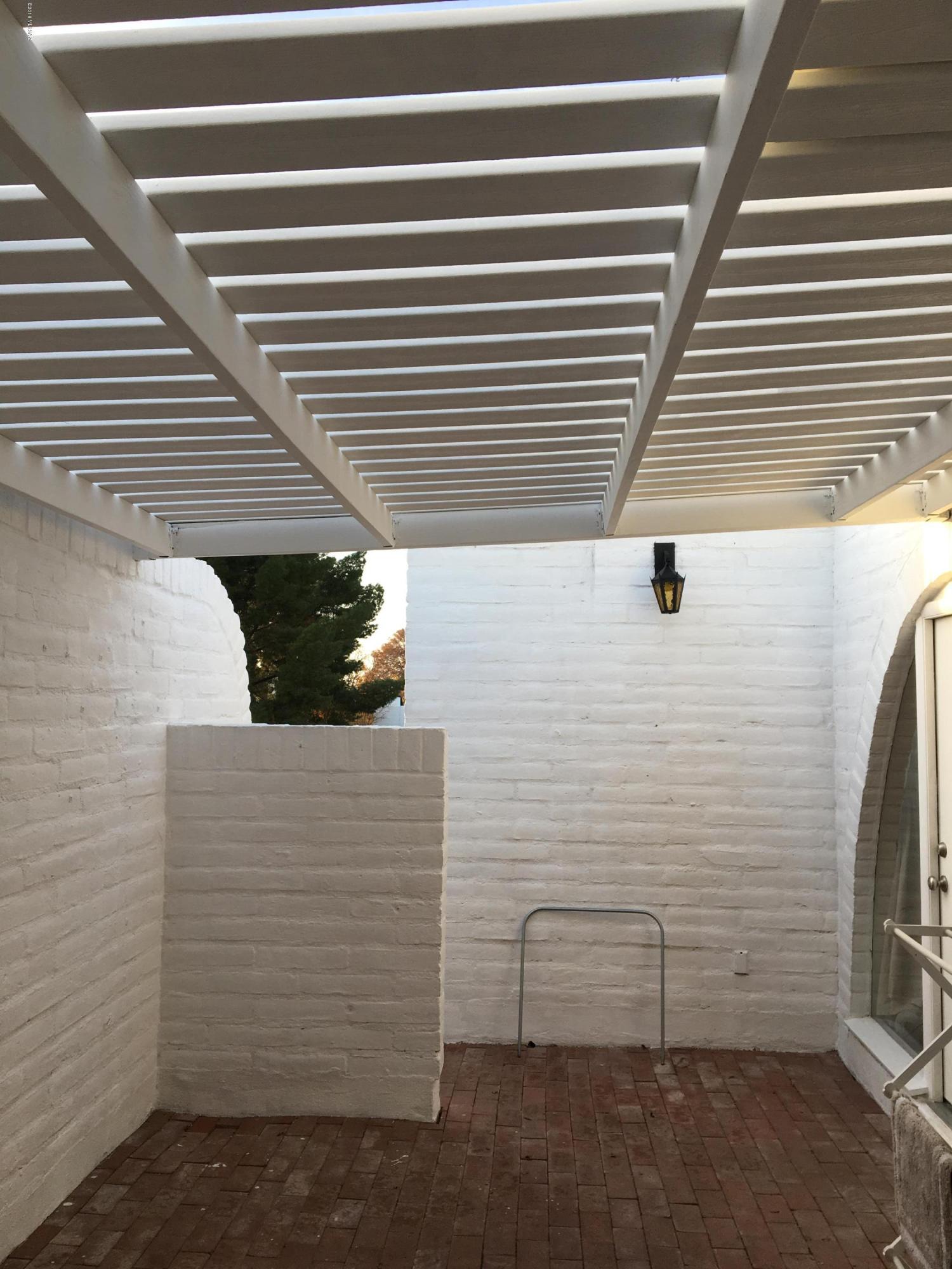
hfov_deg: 48.2
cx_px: 476
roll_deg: +0.0
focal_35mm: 29
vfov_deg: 61.7
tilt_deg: +3.2
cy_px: 634
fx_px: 1063
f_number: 2.2
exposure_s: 1/146
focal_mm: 4.15
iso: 25
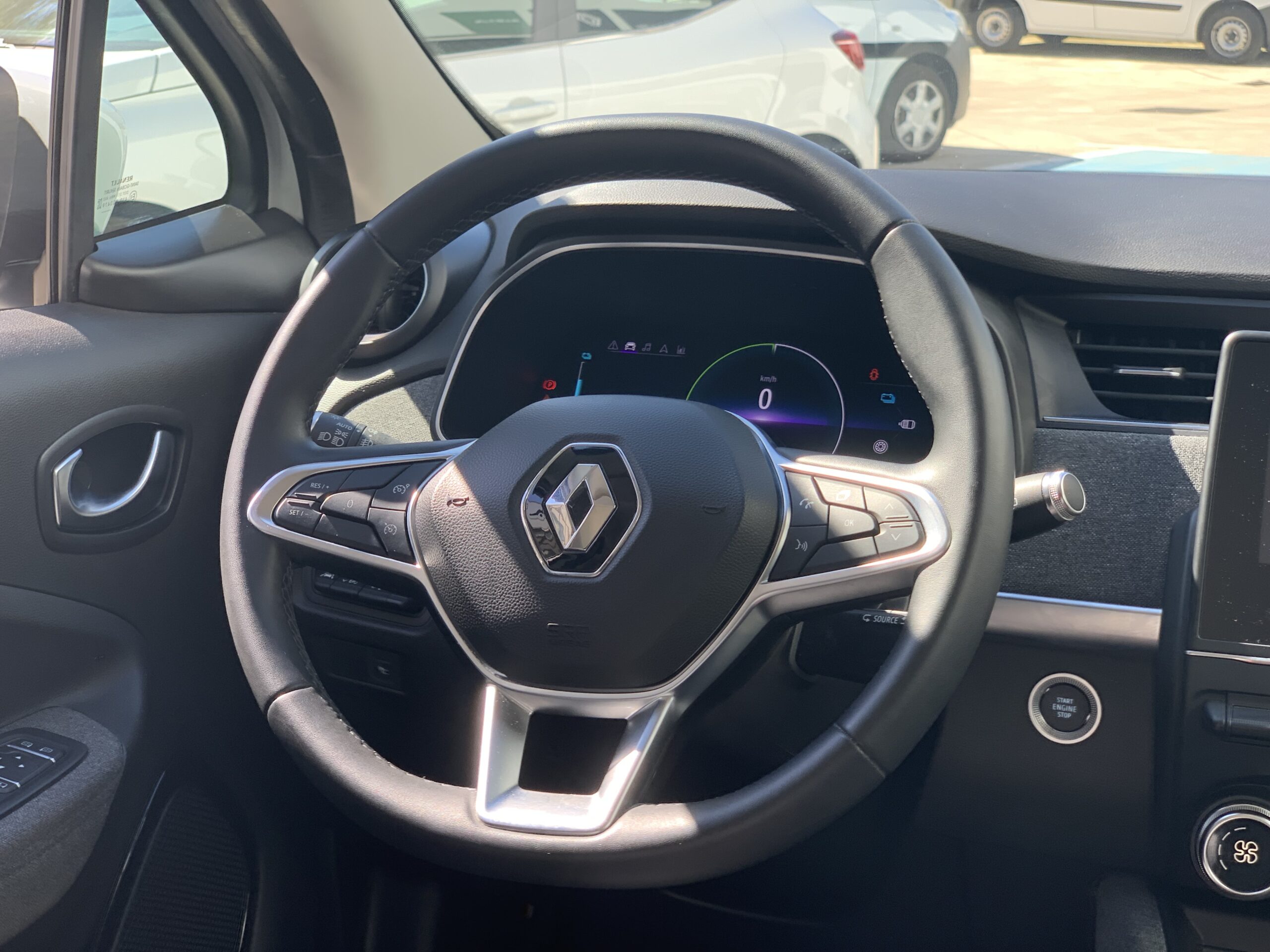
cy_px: 476
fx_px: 1908
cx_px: 635
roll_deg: -0.1
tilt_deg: -15.3
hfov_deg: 36.8
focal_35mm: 52
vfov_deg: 28.0
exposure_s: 1/79
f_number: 2.4
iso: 16
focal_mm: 6
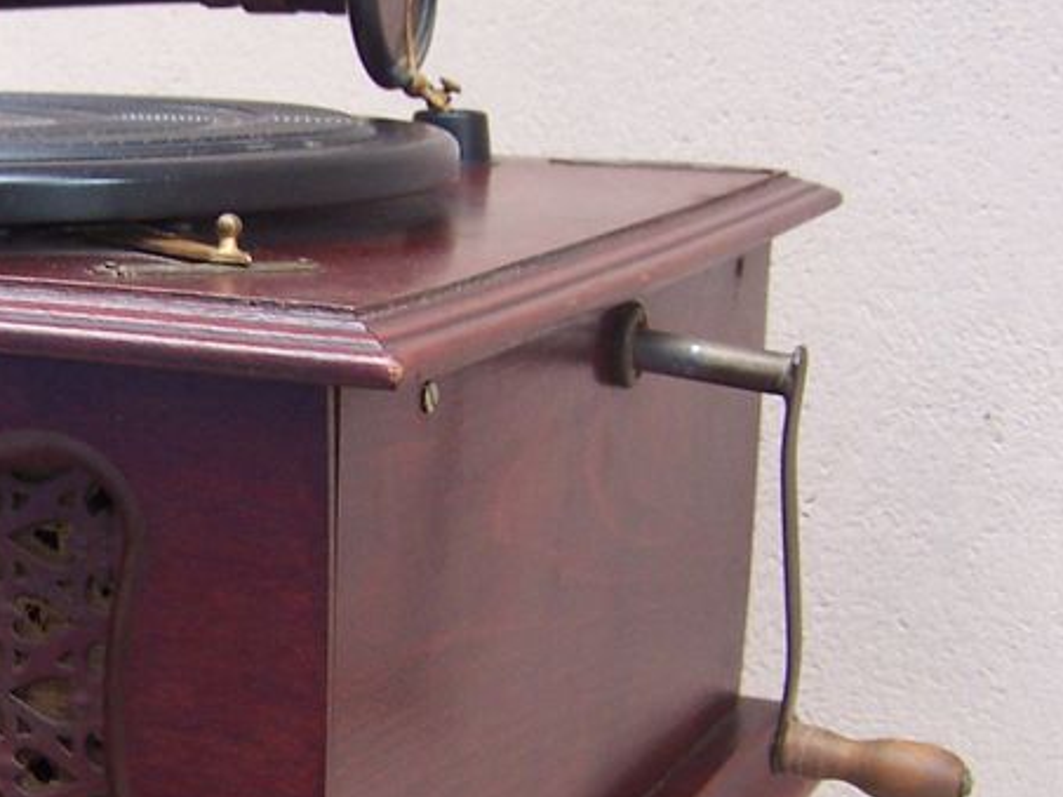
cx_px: -16
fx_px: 2580
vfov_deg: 17.5
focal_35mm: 84
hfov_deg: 22.3
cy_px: 571
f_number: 2.8
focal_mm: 6.3
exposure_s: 1/30
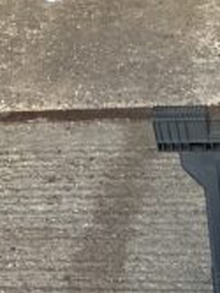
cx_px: 340
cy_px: 428
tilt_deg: -59.8
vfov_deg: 18.8
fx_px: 786
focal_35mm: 93
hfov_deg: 14.7
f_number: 1.8
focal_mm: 3
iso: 50
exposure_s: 1/120
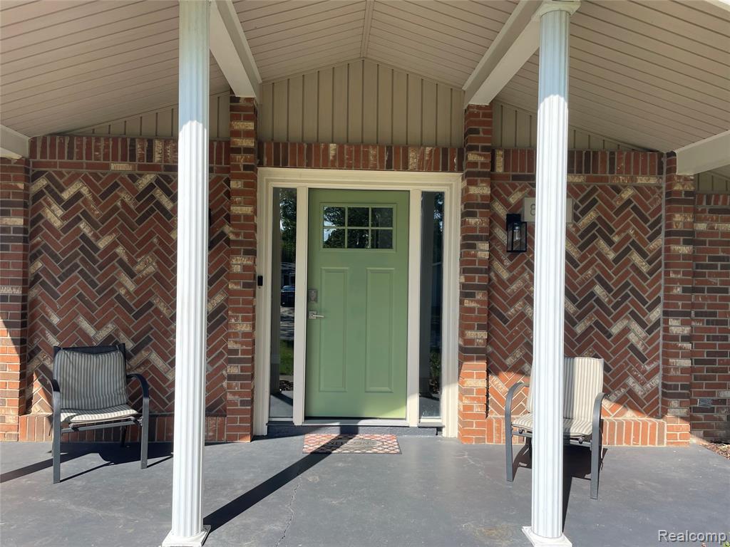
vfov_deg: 53.1
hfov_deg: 67.3
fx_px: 548
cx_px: 365
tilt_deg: +0.1
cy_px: 274
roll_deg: -0.5
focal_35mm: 26
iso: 32
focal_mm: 4.2
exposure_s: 1/1642
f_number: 1.6
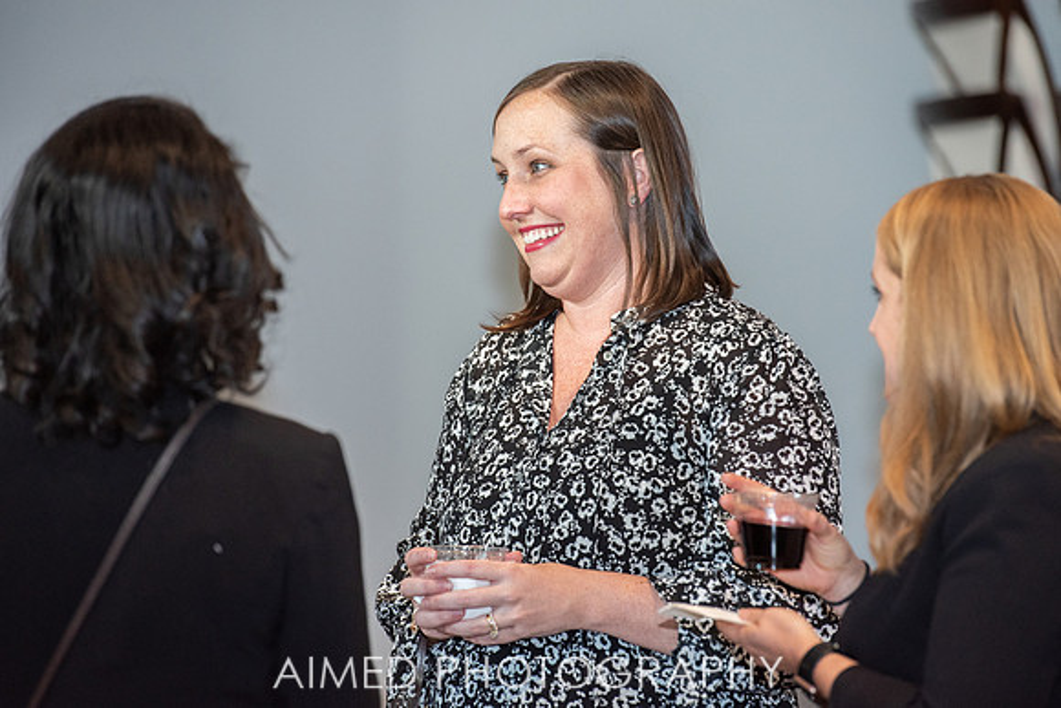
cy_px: 338
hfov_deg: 9.7
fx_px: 6257
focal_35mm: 212
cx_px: 560
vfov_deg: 6.5
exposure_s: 1/200
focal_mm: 200
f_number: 4.5
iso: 1000
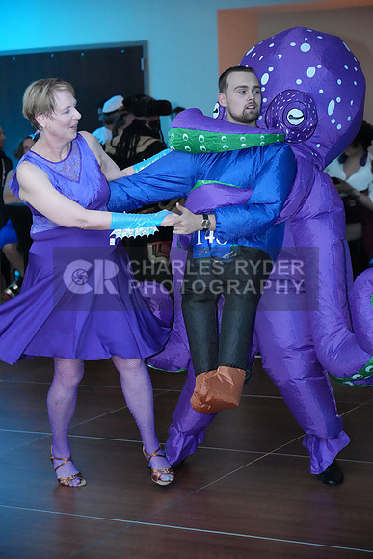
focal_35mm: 83
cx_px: 186
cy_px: 280
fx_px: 1289
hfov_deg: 16.5
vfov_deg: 24.5
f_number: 4
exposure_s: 1/250
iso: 12800
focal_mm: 83
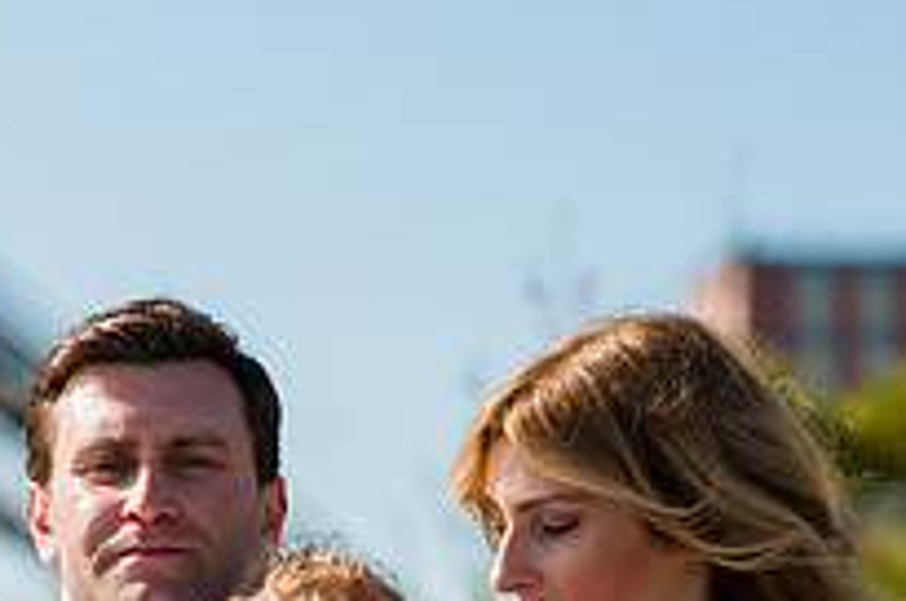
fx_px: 9950
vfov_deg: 3.4
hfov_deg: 5.2
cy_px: 835
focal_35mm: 396
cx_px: 93
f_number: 5
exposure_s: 1/2500
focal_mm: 140
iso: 200
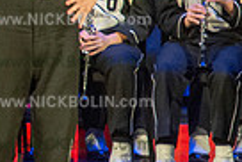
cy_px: 20
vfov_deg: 1.2
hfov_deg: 1.9
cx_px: -265
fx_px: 7443
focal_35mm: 1106
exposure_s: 1/200
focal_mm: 260
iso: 8000
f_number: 5.6
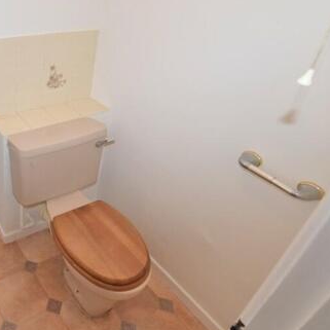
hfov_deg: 53.0
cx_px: 29
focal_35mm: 26
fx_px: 280
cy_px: 138
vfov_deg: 60.6
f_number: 5.6
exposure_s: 1/100
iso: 800
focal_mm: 10
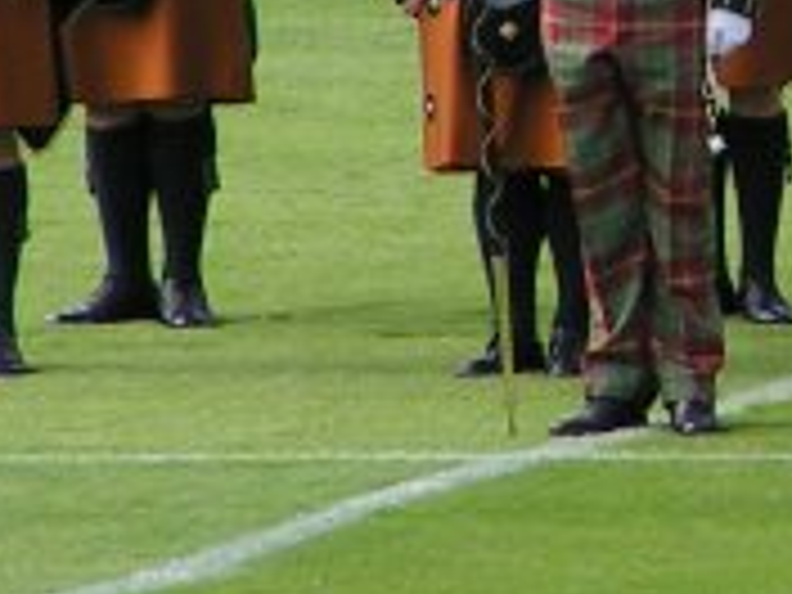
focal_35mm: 1547
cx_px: 1053
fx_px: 35395
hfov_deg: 1.3
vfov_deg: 1.0
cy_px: -189
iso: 50
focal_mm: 52
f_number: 4
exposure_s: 1/400
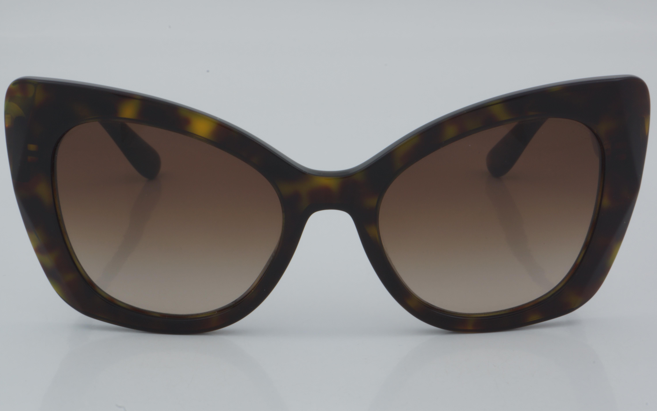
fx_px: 1513
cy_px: 195
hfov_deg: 24.5
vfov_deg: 15.5
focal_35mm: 85
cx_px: 329
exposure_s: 1/4
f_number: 32
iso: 100
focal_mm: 55
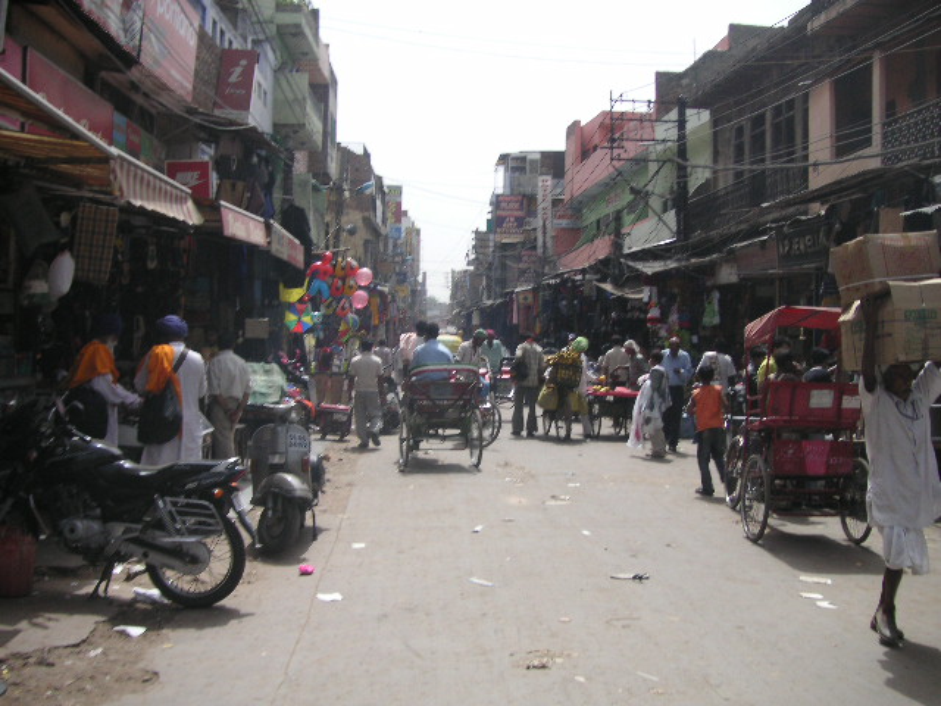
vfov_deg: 38.7
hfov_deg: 50.1
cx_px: 470
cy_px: 353
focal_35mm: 37
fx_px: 1006
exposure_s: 1/180
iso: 50
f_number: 6.7
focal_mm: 6.1
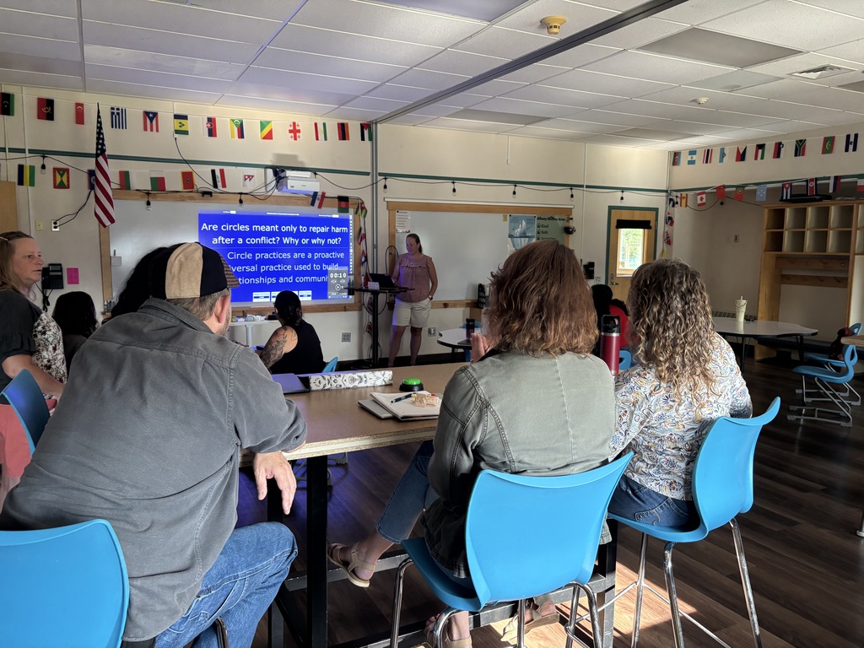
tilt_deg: -6.6
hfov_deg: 67.3
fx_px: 649
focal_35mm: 26
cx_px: 432
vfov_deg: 53.1
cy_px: 324
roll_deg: -1.0
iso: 200
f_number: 1.6
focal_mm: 5.96
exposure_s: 1/60
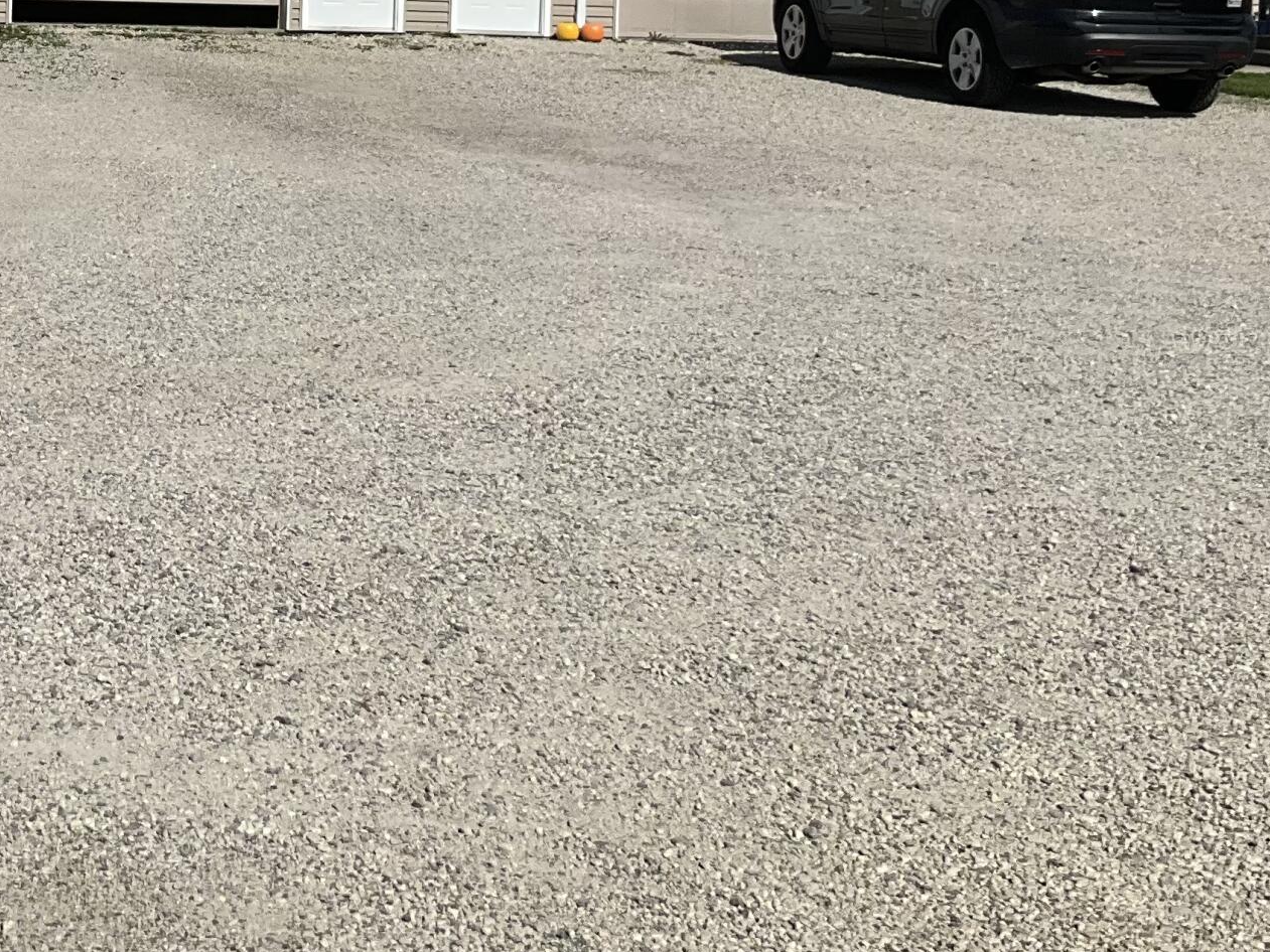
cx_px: 153
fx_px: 2532
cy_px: -45
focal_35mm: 69
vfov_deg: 20.5
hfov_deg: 27.3
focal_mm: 3
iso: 25
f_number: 1.8
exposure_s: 1/4405
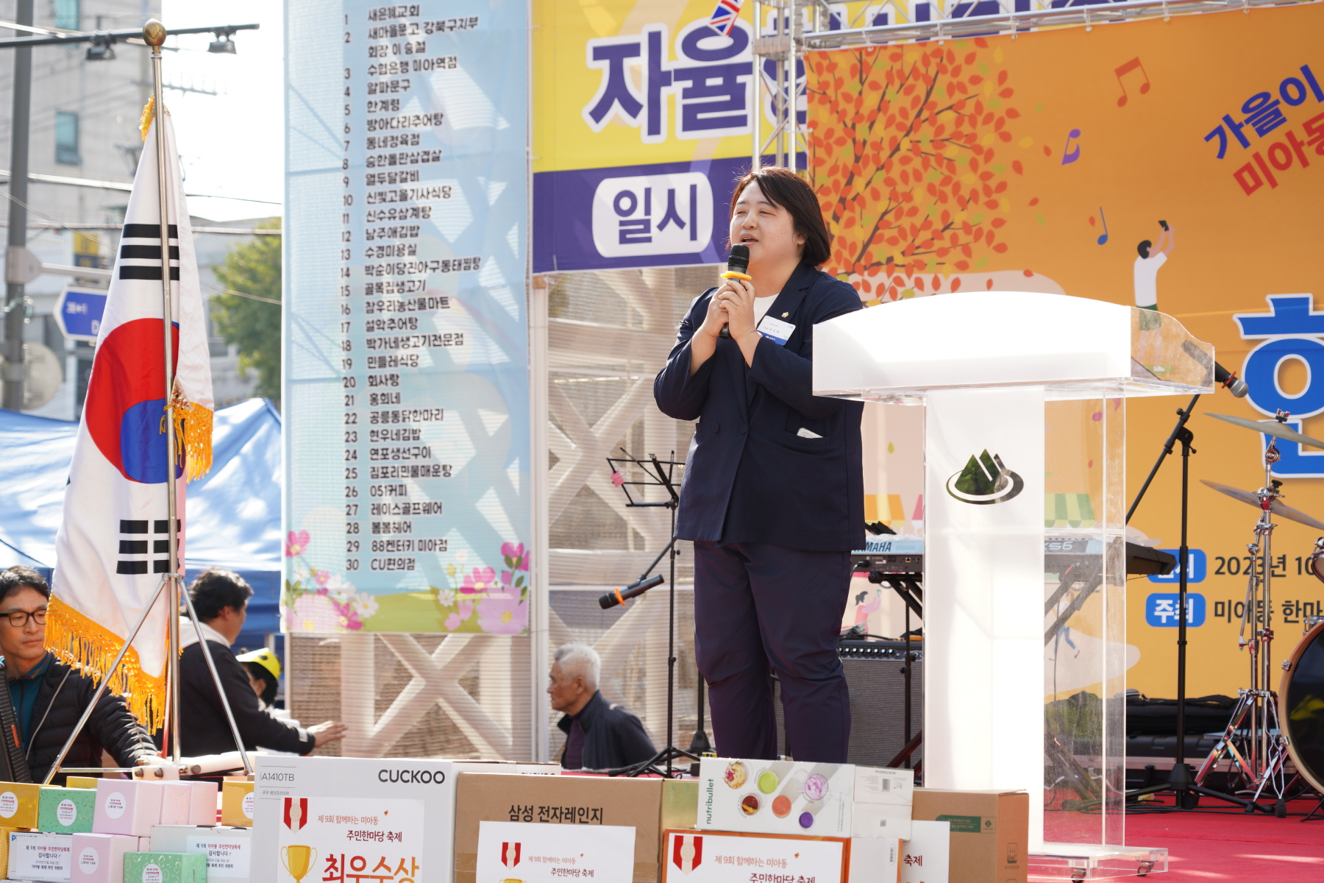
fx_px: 3236
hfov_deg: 23.1
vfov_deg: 15.5
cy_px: 442
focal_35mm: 88
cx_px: 662
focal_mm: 88
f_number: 5
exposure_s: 1/160
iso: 100
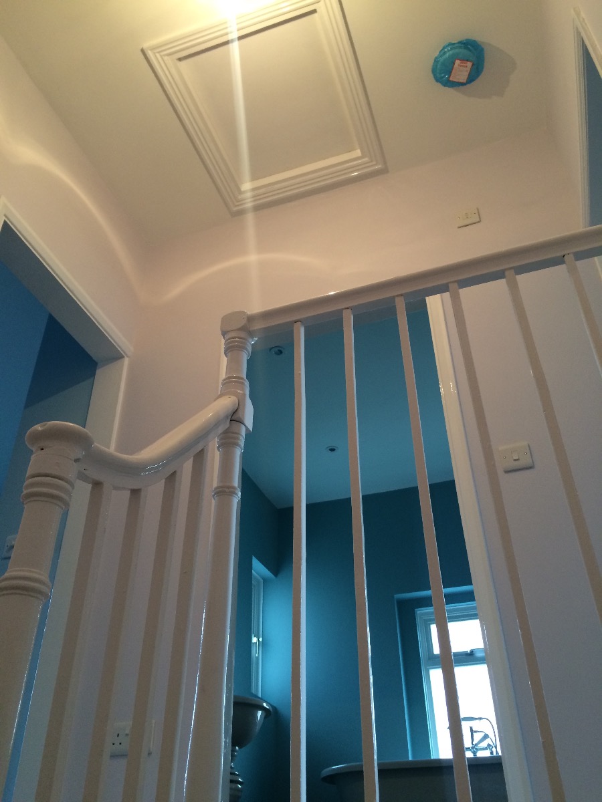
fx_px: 672
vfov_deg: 61.7
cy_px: 401
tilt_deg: +35.0
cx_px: 301
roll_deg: +0.1
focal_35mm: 29
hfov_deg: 48.2
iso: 200
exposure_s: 1/33
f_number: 2.2
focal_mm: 4.15
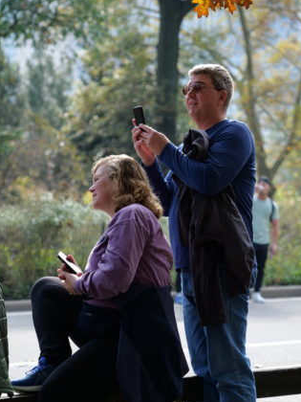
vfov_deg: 16.6
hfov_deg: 12.4
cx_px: 183
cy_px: 201
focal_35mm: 119
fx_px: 1380
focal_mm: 65
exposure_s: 1/1000
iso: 400
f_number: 2.8
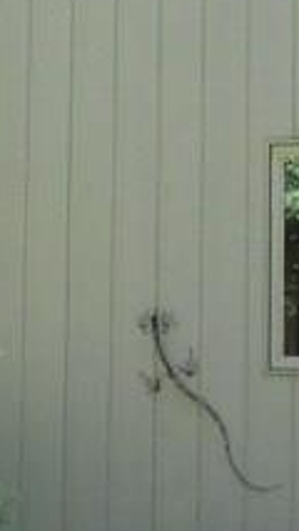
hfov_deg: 8.1
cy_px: 202
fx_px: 1915
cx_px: -448
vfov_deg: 15.8
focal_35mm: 136
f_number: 3.5
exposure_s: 1/250
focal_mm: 4.6
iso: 250
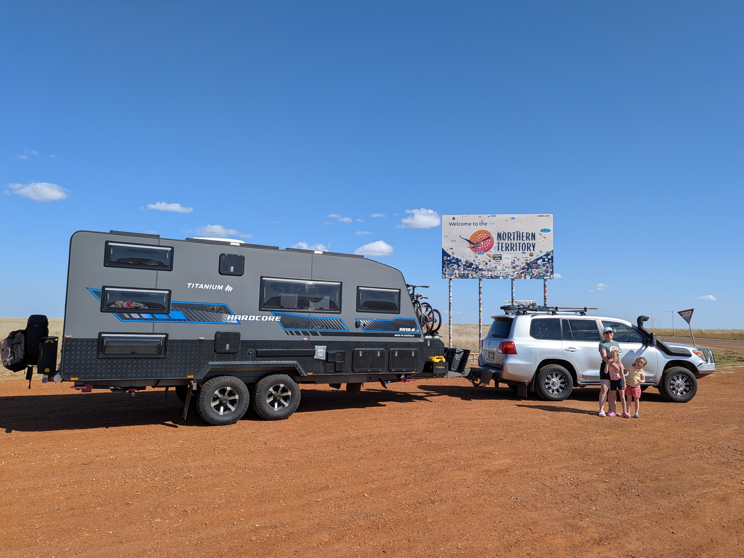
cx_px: 372
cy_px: 279
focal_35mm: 24
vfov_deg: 56.8
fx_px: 516
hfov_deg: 71.6
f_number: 1.7
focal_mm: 4.53
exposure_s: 1/3195
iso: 31
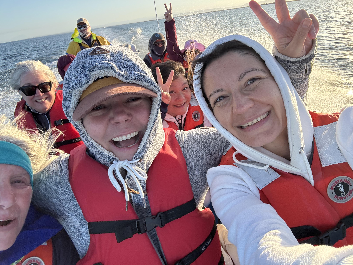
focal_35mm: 23
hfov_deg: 73.9
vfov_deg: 58.9
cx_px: 176
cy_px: 132
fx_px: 235
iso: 25
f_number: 1.9
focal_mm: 2.69
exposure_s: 1/269
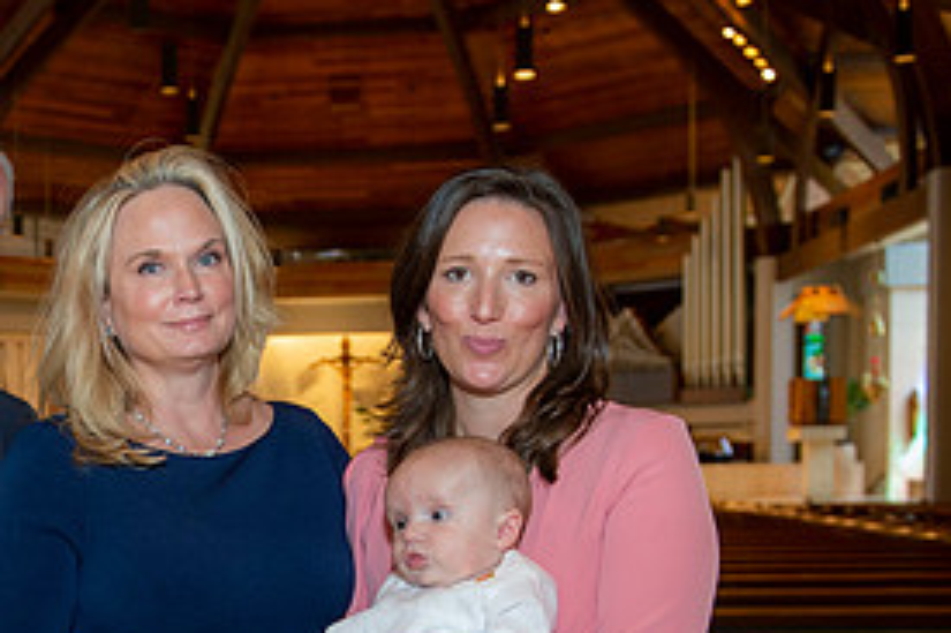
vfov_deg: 22.4
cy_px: 574
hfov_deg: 32.7
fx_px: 1558
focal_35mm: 59
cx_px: 145
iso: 1000
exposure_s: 1/100
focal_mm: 28
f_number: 3.5
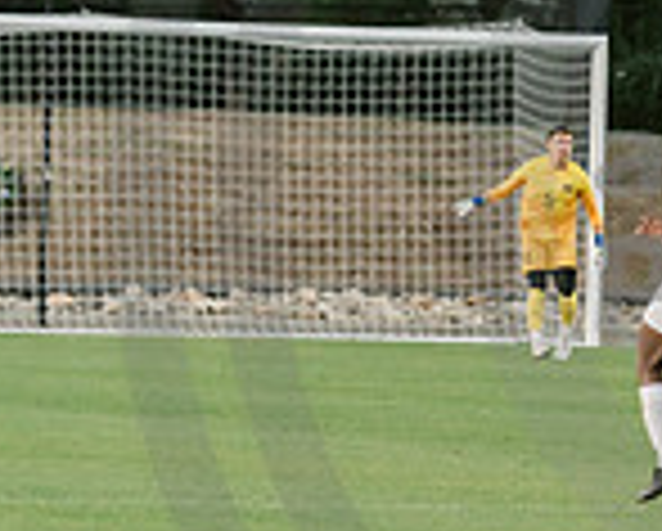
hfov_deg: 2.6
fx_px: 14498
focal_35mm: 739
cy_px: 205
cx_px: 910
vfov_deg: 2.1
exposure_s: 1/1000
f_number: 3
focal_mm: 200
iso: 1600
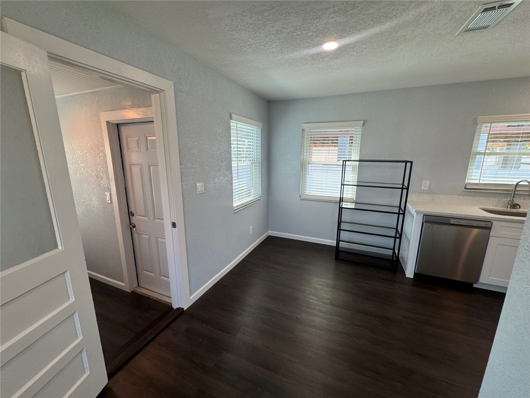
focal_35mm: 14
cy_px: 199
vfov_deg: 85.7
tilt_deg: -11.8
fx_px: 214
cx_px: 265
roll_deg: +0.0
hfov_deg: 102.1
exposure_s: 1/120
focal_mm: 2.22
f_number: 2.2
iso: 64
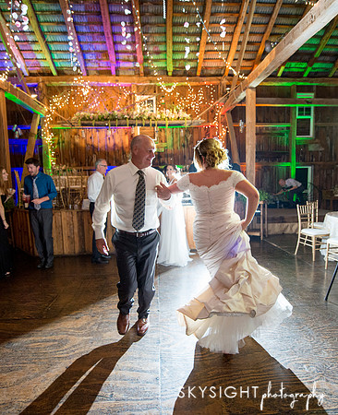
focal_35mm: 20
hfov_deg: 68.7
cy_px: 207
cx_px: 168
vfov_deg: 80.1
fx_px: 247
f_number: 2.8
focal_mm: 14
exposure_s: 1/100
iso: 2000
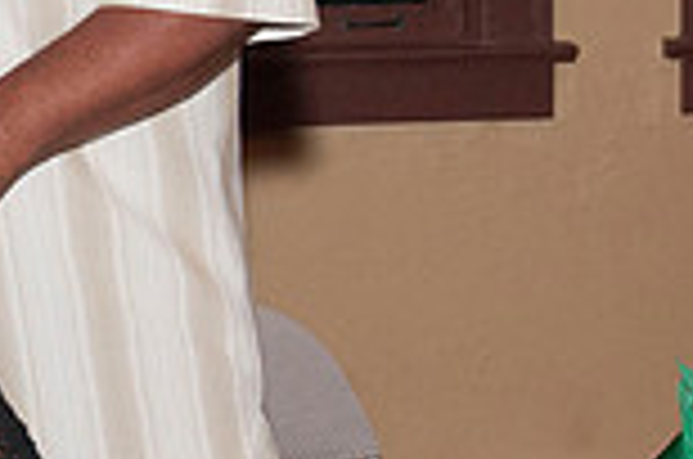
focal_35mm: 170
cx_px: -108
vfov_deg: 8.0
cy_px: -2
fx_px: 3266
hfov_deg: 11.9
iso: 800
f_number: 5.6
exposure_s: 1/80
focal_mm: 30
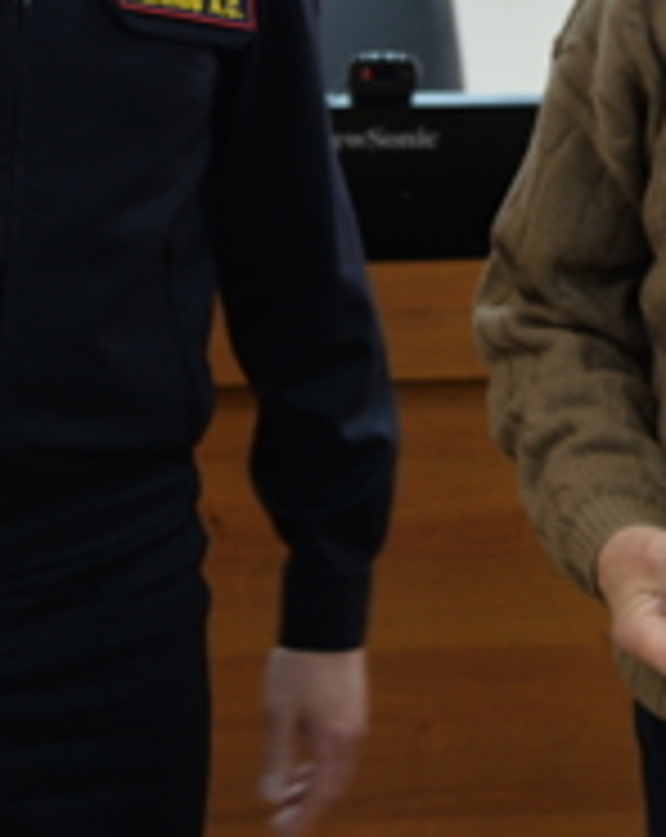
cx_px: 403
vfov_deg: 13.0
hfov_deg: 10.7
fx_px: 3560
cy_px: -189
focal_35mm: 144
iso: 400
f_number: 4
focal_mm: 38
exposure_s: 1/60
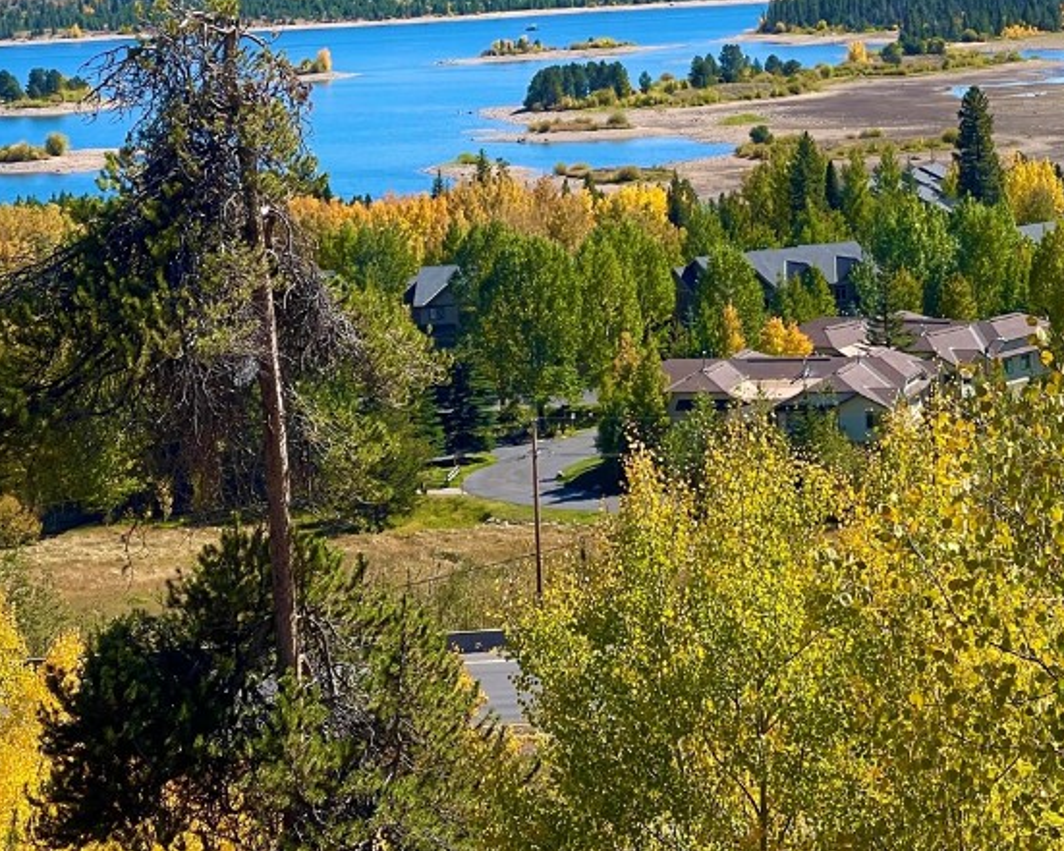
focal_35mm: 116
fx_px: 3654
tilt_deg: -4.2
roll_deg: +2.2
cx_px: 769
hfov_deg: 16.5
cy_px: 112
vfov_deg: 13.2
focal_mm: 7.5
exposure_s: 1/1119
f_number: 2.2
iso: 20
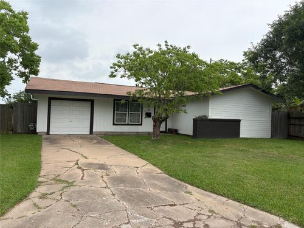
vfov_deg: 53.1
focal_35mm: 26
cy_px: 114
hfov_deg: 67.3
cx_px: 152
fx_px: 228
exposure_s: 1/3279
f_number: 1.6
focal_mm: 5.96
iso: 50
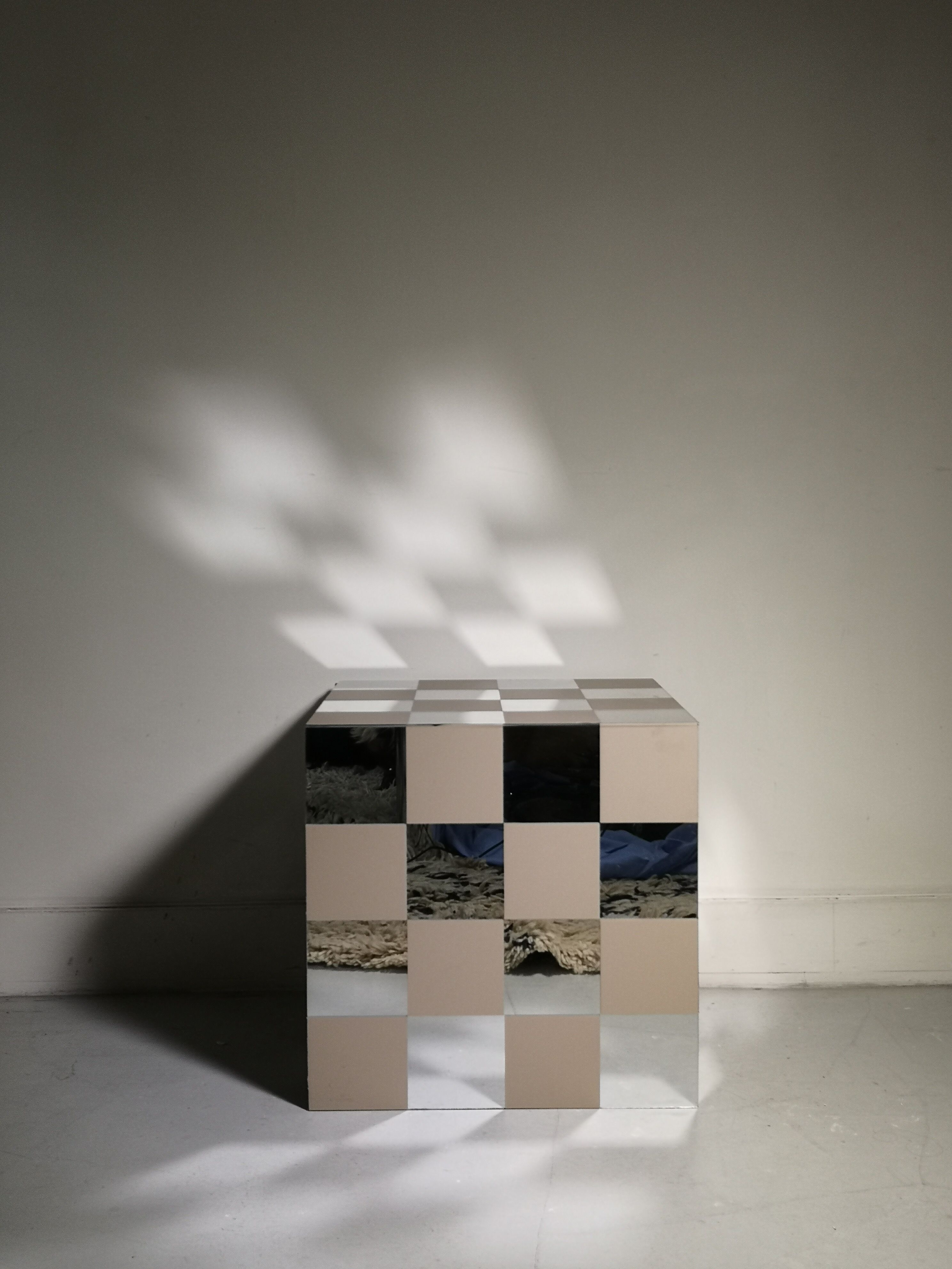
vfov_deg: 45.8
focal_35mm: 41
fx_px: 1503
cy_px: 634
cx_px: 476
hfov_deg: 35.1
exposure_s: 1/50
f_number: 1.8
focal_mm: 3.95
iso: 80
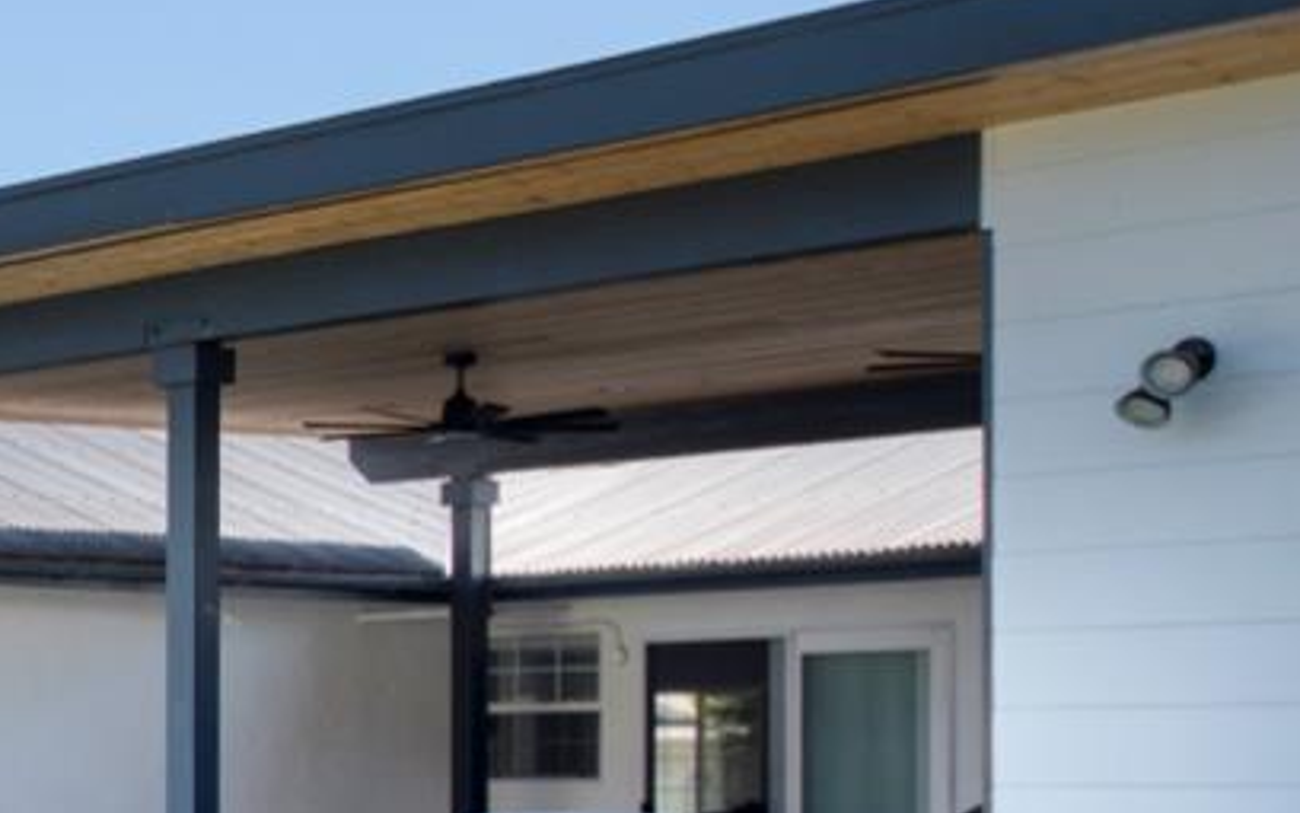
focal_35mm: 90
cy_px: 791
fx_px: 3189
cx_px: -1039
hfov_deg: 18.2
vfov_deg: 14.3
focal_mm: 24
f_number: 7.1
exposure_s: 1/1250
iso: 100
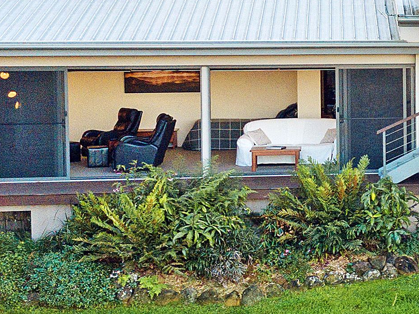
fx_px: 1343
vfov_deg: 13.2
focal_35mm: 111
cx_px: 689
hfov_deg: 15.8
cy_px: 277
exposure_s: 1/100
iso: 117
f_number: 2.2
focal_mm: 4.73
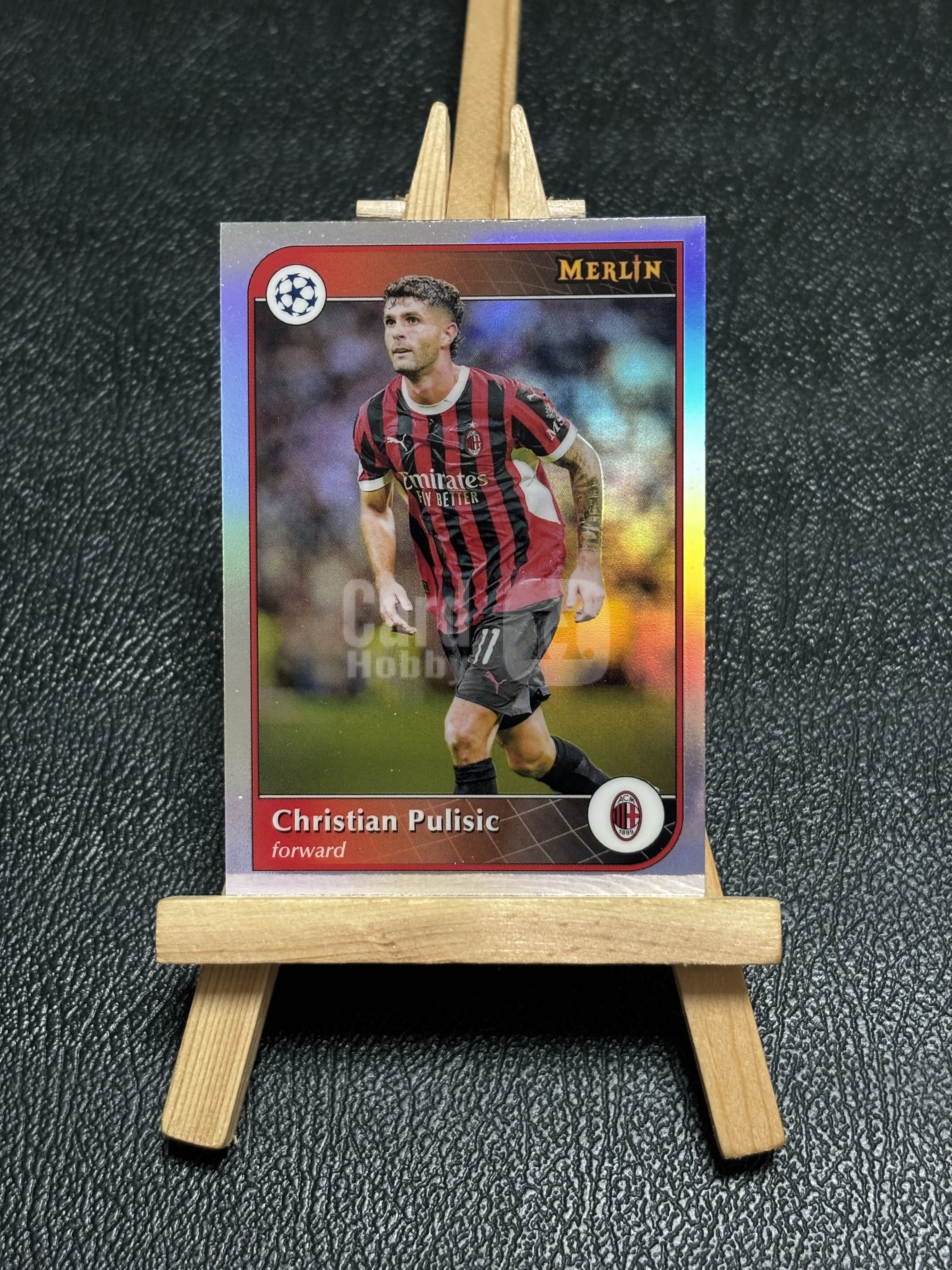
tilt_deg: -60.4
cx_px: 476
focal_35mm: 52
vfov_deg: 36.8
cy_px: 635
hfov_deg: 28.0
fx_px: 1907
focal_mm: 5.96
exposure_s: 1/40
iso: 250
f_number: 1.6
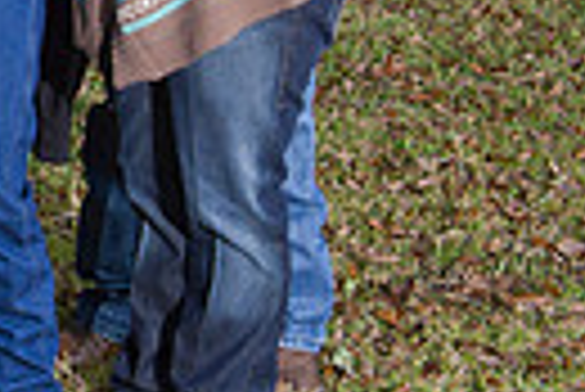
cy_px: -131
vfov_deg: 7.3
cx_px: -544
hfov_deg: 10.2
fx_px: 3042
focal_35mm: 187
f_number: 10
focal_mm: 42
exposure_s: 1/200
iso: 1000
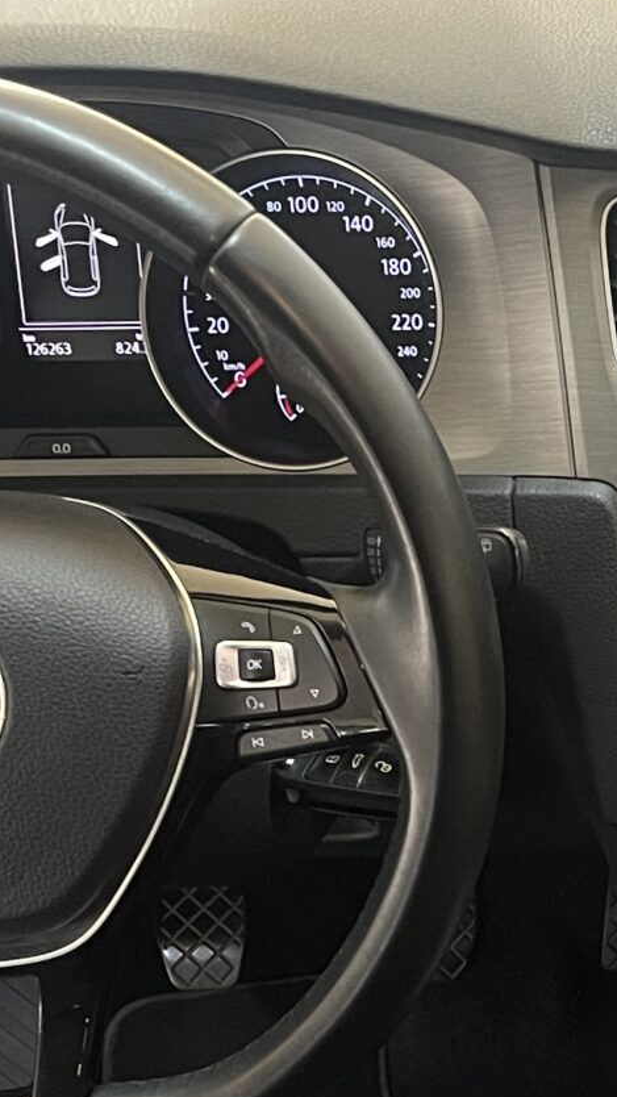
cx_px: 883
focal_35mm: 87
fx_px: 2531
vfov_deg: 23.3
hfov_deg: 13.2
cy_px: 1127
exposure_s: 1/50
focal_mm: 4.2
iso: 400
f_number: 1.6
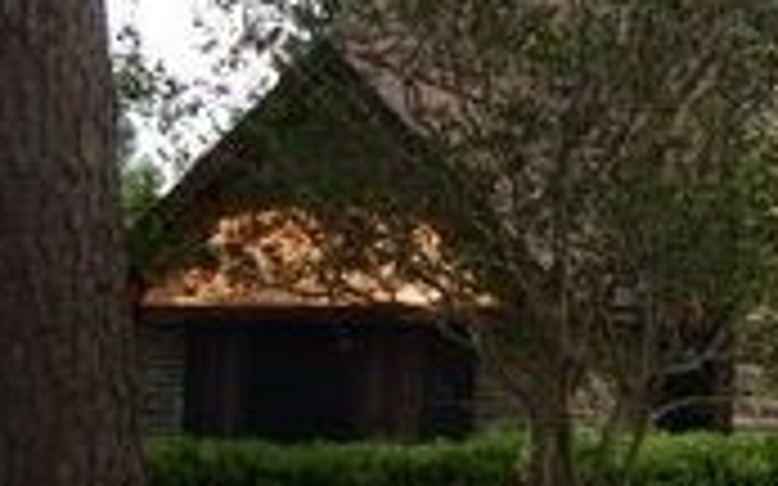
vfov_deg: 15.2
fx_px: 1823
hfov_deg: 21.9
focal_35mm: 86
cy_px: 209
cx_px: 985
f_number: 3.2
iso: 125
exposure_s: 1/640
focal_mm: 5.1
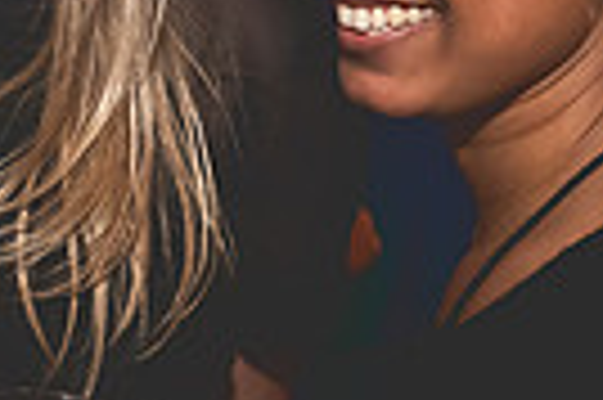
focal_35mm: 110
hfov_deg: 17.9
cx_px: -63
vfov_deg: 12.2
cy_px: -55
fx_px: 1840
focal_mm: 24
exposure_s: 1/100
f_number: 2.8
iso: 3200
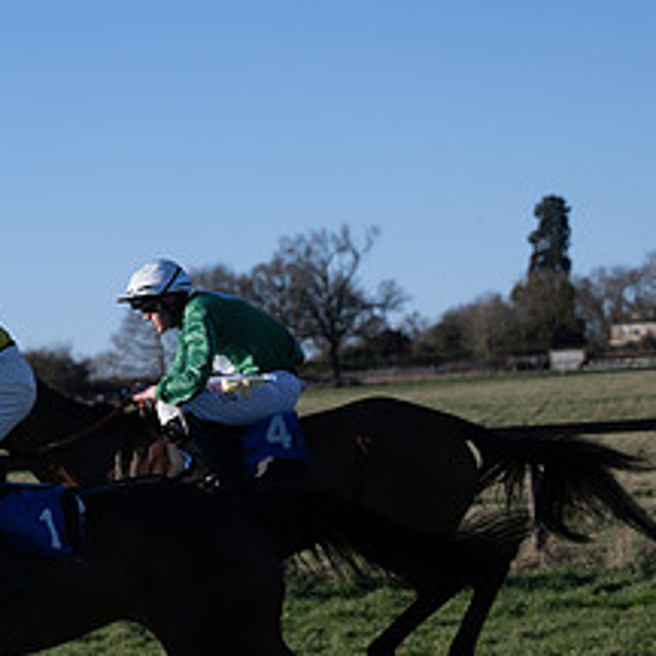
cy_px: 569
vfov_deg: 10.9
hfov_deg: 10.8
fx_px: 3430
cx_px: 39
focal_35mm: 160
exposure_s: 1/2500
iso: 200
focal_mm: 70
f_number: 4
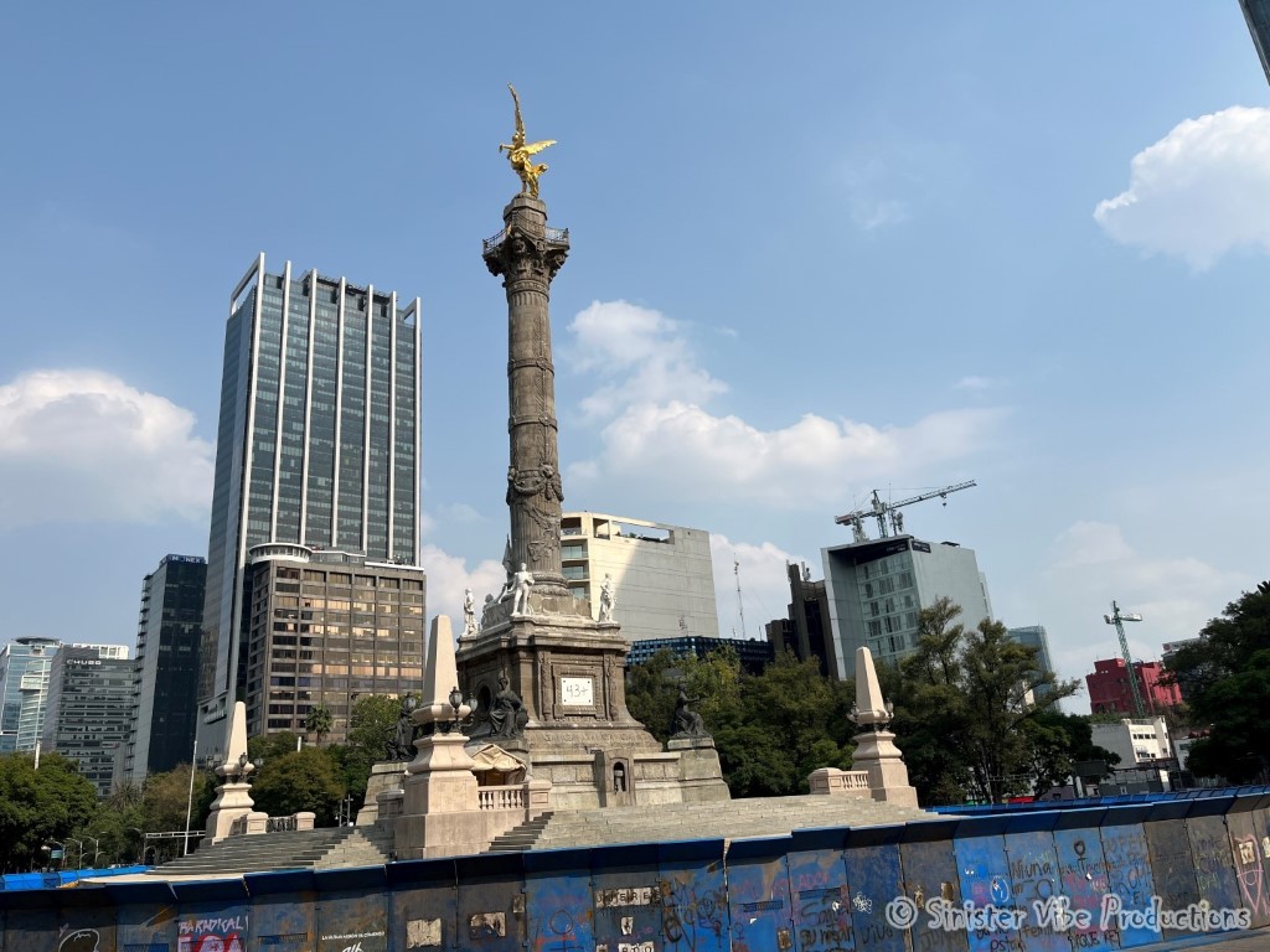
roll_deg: +4.2
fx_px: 954
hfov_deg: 67.3
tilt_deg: +19.2
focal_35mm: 26
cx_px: 635
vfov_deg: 53.1
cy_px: 476
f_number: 1.6
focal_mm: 5.1
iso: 50
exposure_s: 1/5076
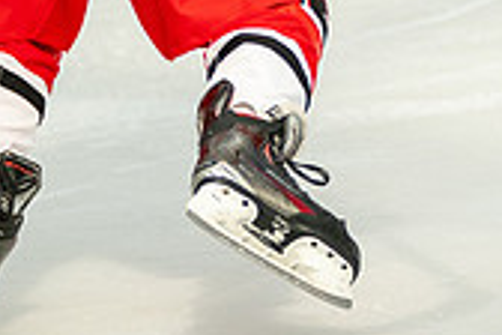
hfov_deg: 2.2
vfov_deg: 1.5
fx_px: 13023
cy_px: -438
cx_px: 345
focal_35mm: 934
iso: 1600
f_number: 3.2
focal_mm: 186
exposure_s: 1/2500
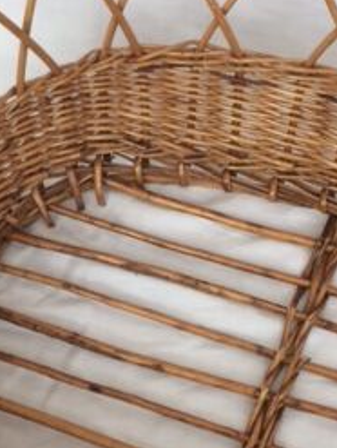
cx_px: 138
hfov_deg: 19.7
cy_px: 278
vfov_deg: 25.9
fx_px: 971
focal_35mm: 75
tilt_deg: -61.3
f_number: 2.2
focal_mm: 4.15
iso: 32
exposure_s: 1/33
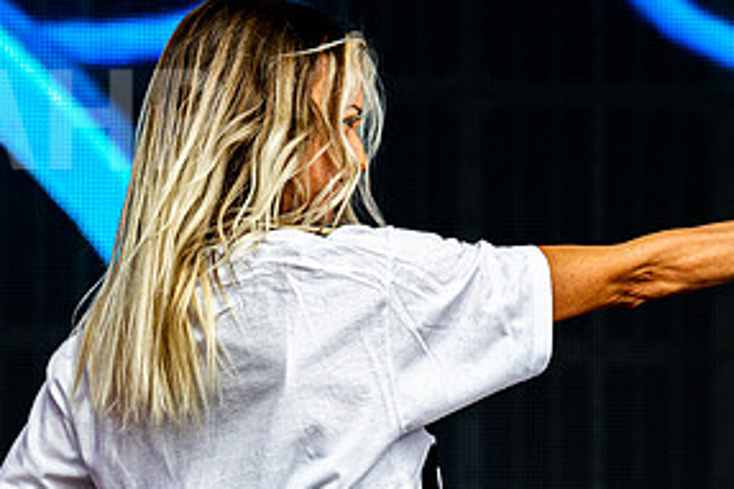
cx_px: 603
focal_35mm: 338
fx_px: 6887
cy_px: 341
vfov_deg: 4.1
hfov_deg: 6.1
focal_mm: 140
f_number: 5.6
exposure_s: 1/400
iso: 280
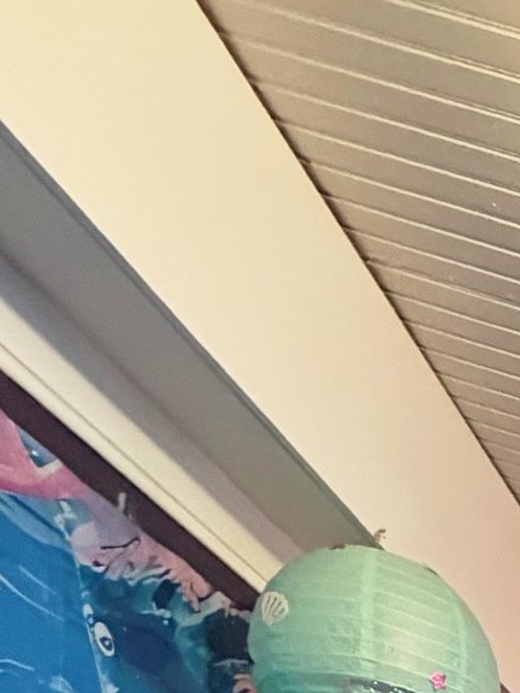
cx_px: 910
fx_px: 1122
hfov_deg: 19.9
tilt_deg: +0.6
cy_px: 1224
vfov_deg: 22.2
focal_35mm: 56
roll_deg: +0.5
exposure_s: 1/60
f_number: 2.2
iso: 500
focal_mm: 2.22
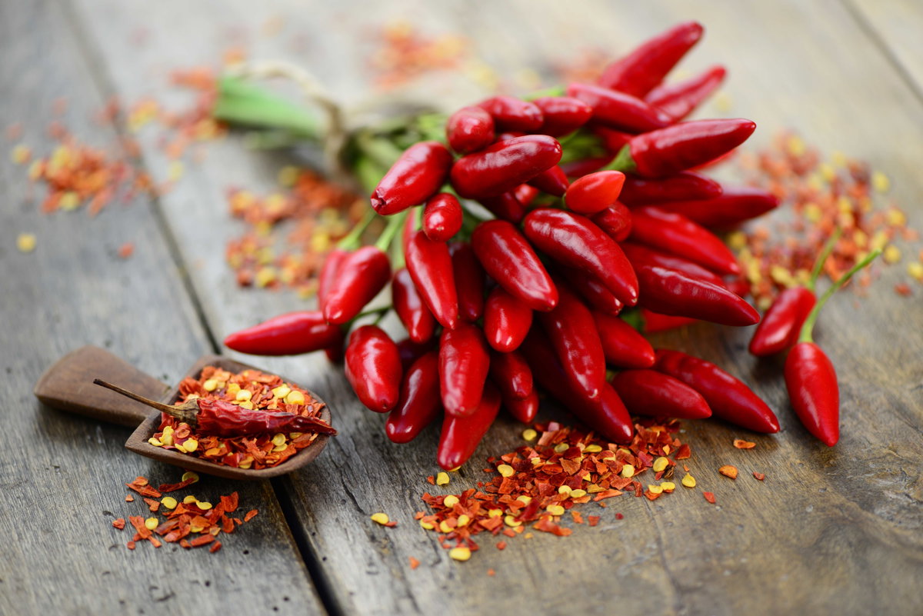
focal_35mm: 105
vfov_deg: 13.1
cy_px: 308
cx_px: 462
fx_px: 2693
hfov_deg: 19.4
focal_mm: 105
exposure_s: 1/100
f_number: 3
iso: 100
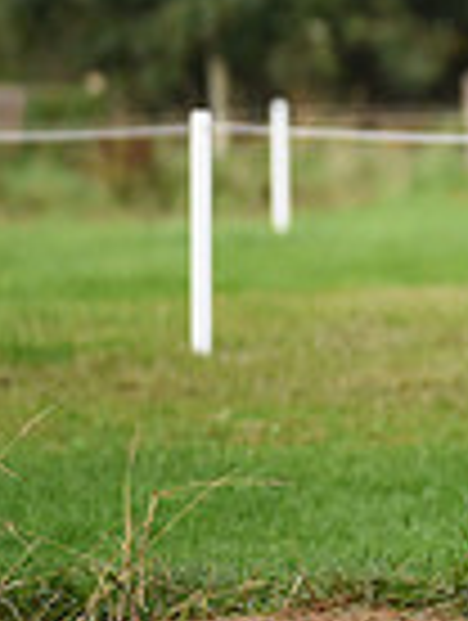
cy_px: -122
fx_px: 20990
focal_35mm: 1168
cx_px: 1152
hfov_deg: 1.3
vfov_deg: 1.7
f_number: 5
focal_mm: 290
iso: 800
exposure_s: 1/1250
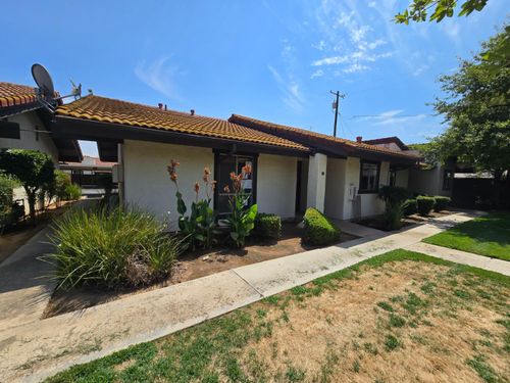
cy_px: 192
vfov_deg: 89.9
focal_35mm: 13
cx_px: 255
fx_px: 192
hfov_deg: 106.2
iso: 50
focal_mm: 2.2
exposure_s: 1/2657
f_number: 2.2
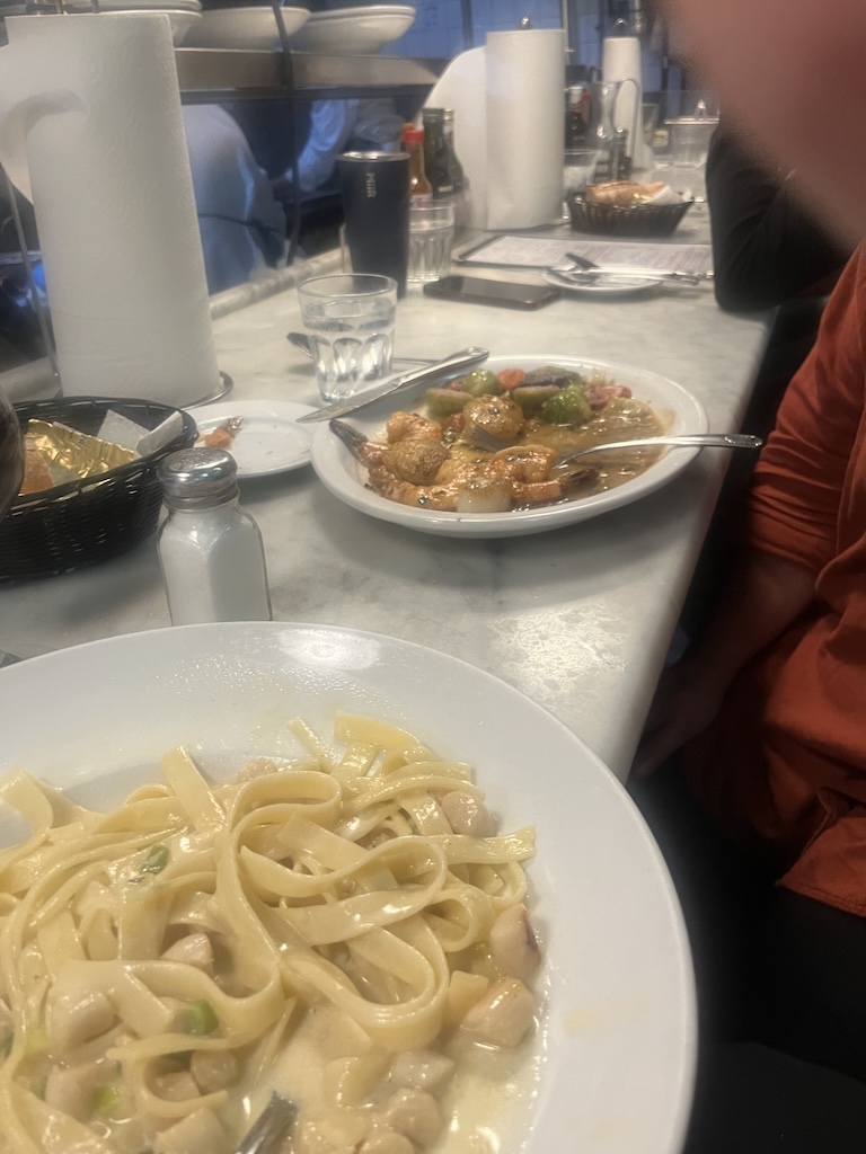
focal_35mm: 26
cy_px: 577
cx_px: 433
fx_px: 867
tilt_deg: -27.4
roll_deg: +5.4
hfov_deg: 53.1
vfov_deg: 67.3
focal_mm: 5.1
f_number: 1.6
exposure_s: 1/60
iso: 200
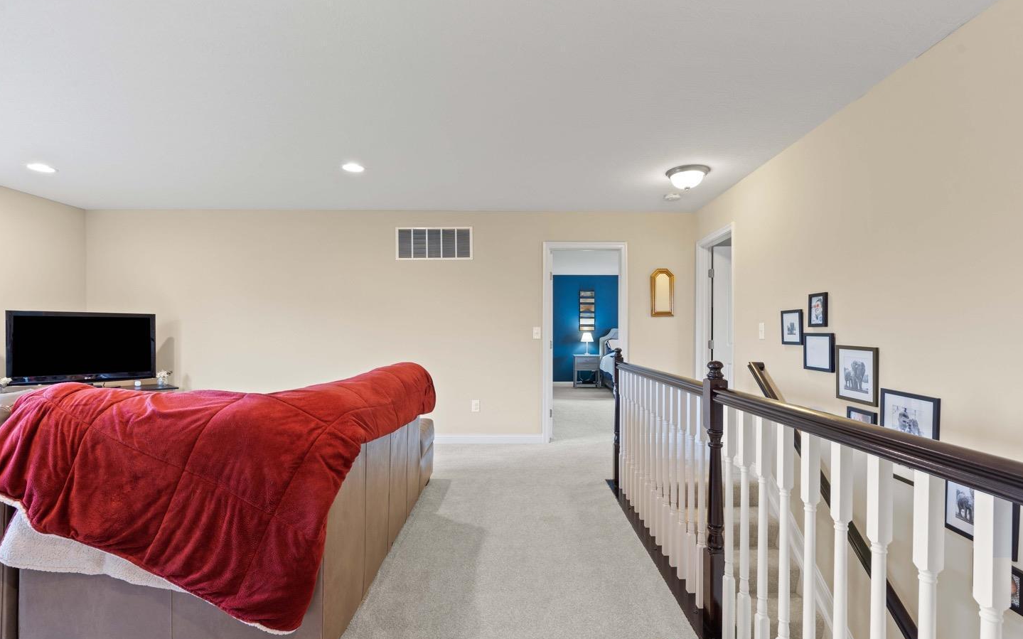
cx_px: 530
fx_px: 474
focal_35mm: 17
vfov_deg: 68.0
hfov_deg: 94.3
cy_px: 333
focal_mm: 16
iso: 250
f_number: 9
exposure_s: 1.3
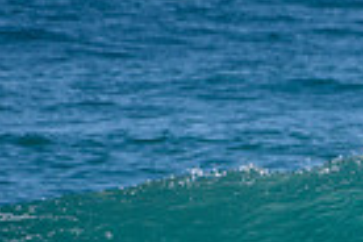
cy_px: 321
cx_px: 764
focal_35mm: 2569
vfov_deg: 0.5
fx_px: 25902
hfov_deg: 0.8
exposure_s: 1/2000
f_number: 5.6
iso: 320
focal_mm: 500
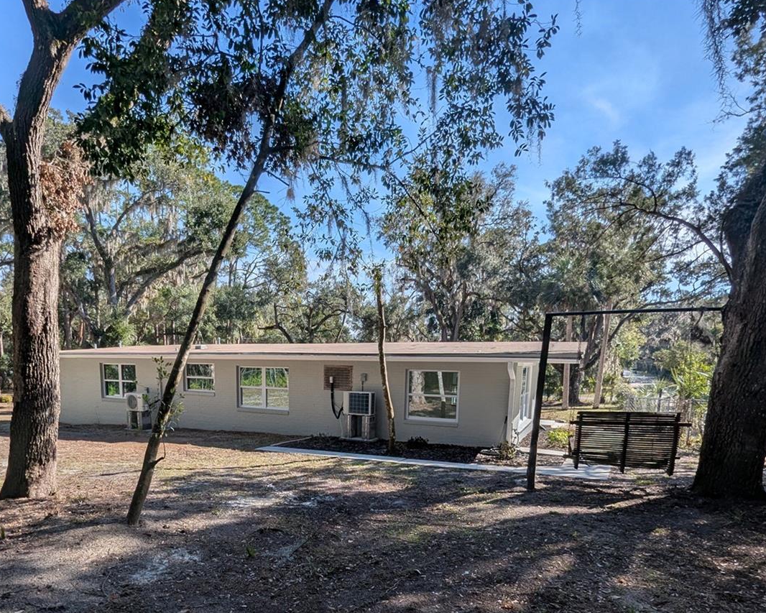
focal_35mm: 19
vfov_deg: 68.2
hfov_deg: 82.6
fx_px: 431
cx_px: 322
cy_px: 424
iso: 46
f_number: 2.2
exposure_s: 1/1395
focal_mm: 1.95
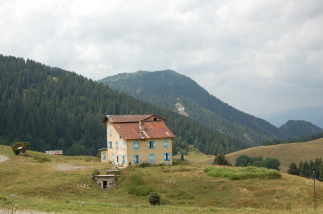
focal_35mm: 48
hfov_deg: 41.2
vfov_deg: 28.0
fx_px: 430
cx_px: 162
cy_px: 107
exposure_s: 1/250
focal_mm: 32
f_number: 10
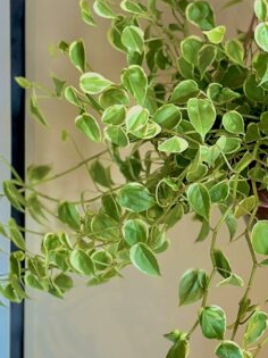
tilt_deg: +0.4
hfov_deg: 9.4
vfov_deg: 12.7
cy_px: 197
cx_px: 293
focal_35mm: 156
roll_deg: +0.4
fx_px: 1611
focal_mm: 6.86
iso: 80
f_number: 1.78
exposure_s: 1/252
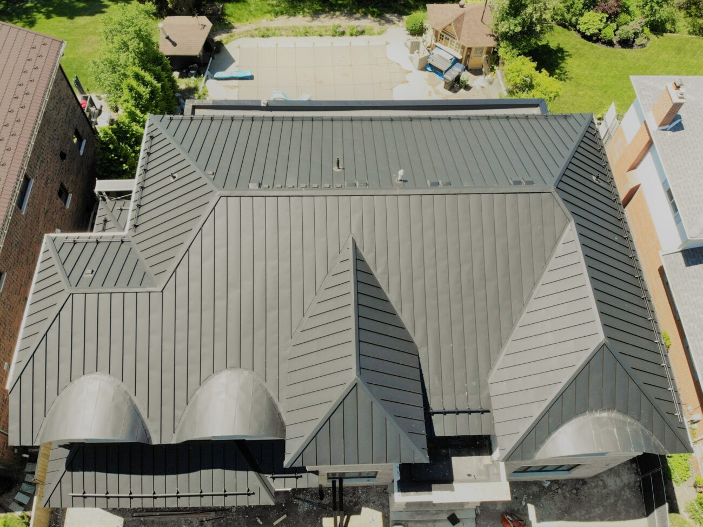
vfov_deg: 56.8
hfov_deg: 71.6
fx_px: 487
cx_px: 352
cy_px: 264
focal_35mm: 24
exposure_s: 1/496
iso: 100
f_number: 2.8
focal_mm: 4.5
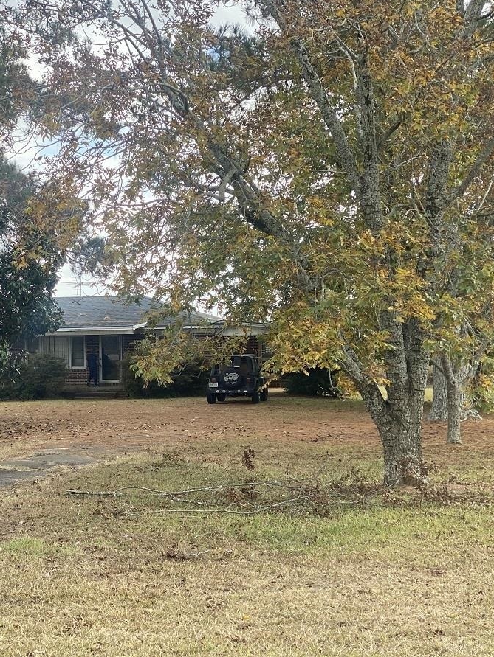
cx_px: 87
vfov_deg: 27.8
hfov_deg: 20.7
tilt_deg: +1.5
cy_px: 326
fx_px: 1331
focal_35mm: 70
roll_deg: +0.1
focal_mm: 6
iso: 20
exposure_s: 1/251
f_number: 2
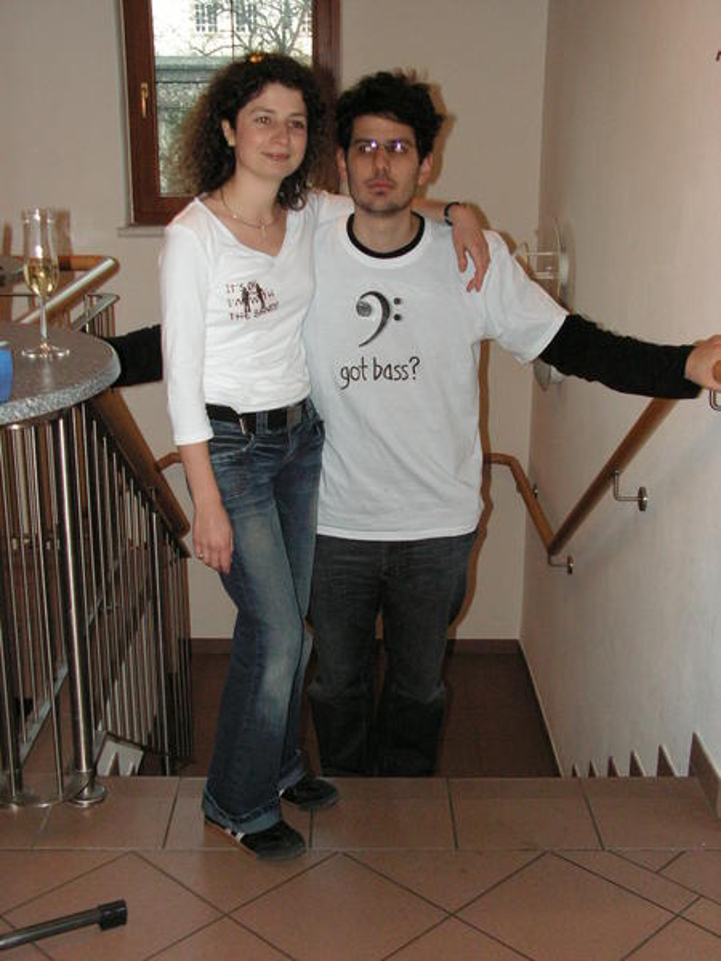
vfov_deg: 42.9
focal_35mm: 44
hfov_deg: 32.9
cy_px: 480
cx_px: 360
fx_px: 1222
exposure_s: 1/40
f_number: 3.2
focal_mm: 7.4
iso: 160
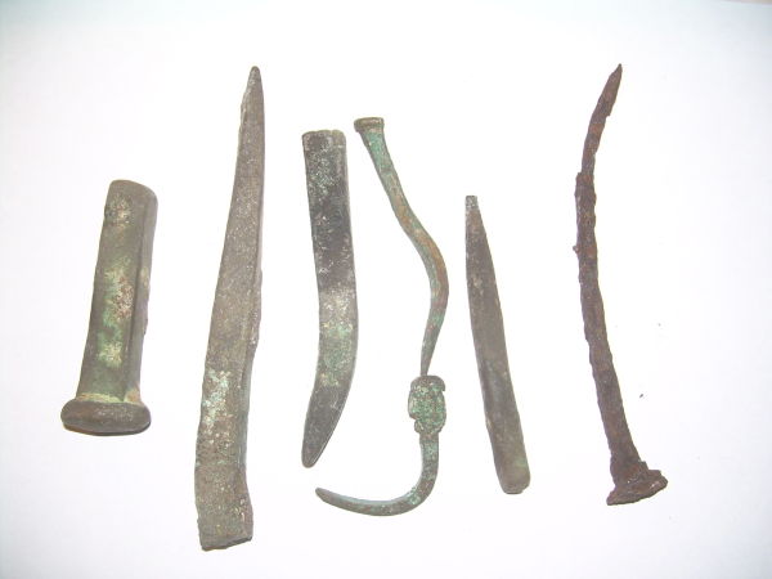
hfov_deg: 49.0
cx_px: 386
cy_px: 290
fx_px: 847
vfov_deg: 37.7
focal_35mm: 38
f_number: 2.8
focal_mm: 6.3
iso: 50
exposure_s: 1/60
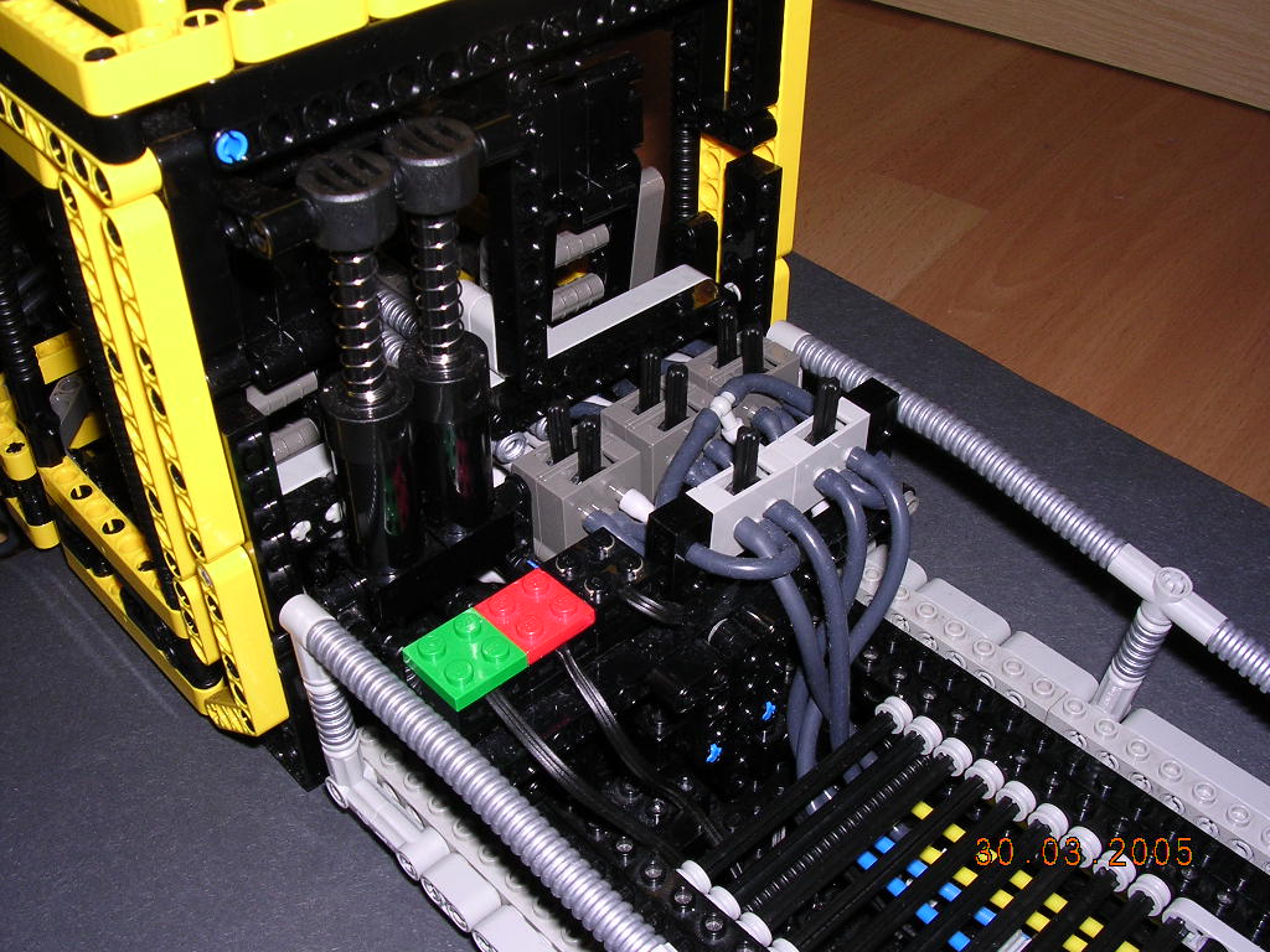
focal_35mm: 38
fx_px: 1394
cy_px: 476
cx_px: 635
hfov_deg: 49.0
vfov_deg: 37.7
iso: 100
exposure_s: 1/60.1
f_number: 5.6
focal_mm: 5.8
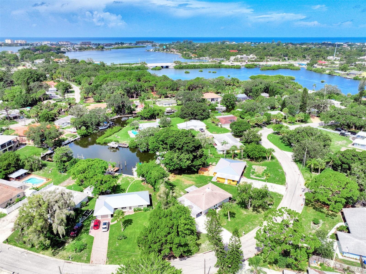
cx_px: 183
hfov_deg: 71.6
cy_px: 137
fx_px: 254
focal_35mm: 24
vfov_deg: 56.8
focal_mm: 12.3
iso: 100
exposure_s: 1/4000
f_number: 3.5
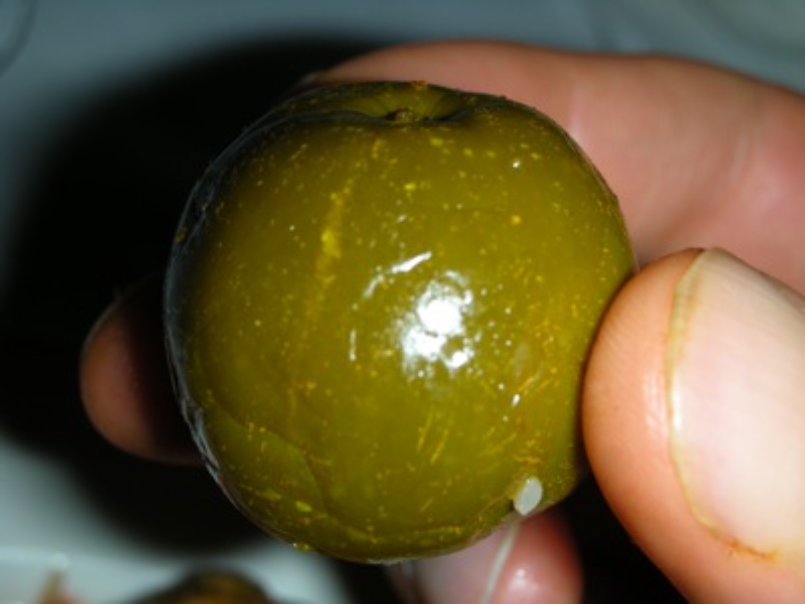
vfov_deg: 24.0
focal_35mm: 61
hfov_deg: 31.7
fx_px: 1419
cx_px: 402
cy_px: 302
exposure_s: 1/120
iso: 50
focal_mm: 10.1
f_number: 10.5
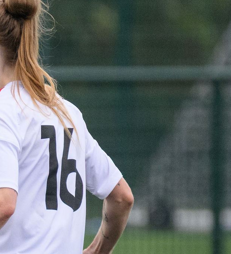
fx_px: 18428
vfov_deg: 0.8
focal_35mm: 2322
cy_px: 207
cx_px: -205
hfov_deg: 0.7
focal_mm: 400
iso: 2200
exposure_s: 1/1250
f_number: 5.6
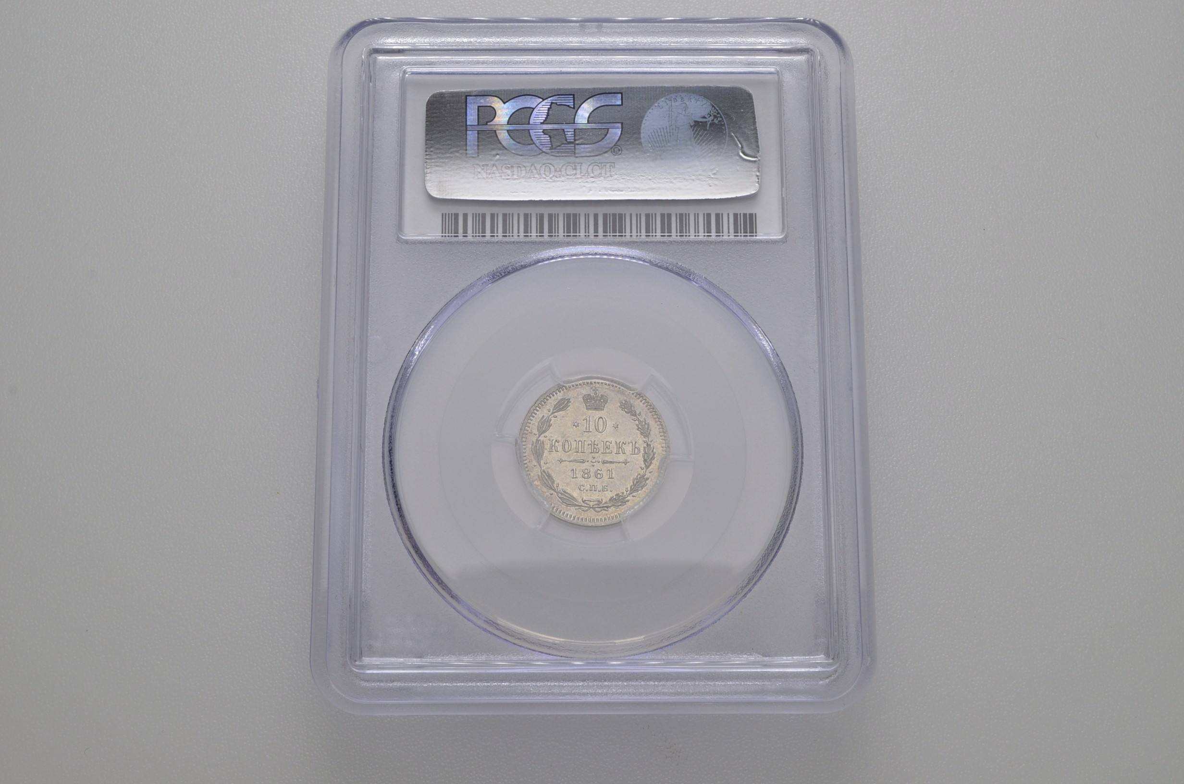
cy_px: 392
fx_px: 1674
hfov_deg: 39.0
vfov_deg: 26.4
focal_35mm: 51
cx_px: 592
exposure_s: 1/200
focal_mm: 34
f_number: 14
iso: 400
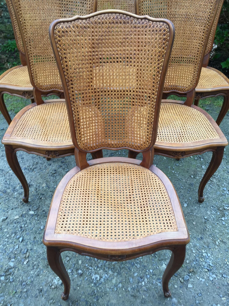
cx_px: 114
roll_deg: -2.1
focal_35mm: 29
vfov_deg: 61.7
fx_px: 256
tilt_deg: -38.9
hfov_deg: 48.2
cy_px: 153
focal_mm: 4.15
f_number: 2.2
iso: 40
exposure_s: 1/60
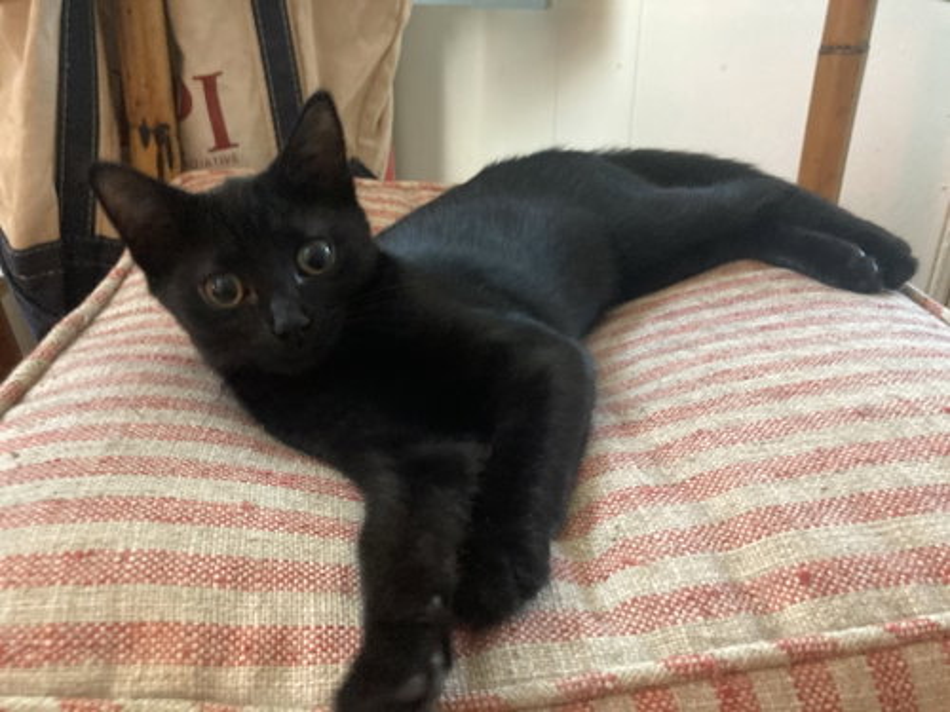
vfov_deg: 49.7
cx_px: 475
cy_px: 356
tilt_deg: -25.7
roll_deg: +1.9
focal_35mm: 28
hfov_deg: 63.4
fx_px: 768
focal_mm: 3.99
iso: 500
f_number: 1.8
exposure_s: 1/30
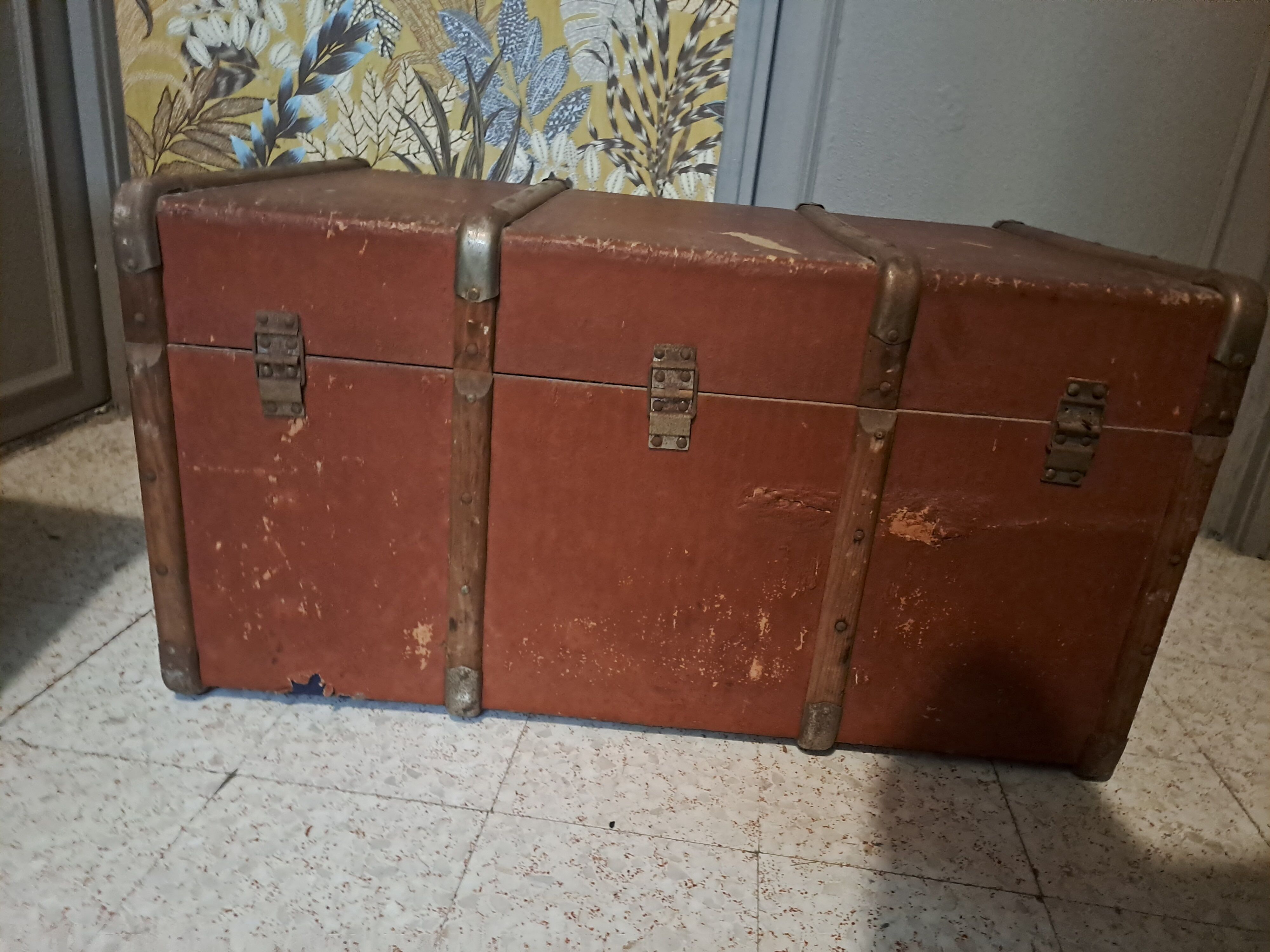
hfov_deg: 69.4
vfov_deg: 54.9
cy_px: 476
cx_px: 635
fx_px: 917
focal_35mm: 25
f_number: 1.8
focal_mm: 4.65
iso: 800
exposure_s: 1/20
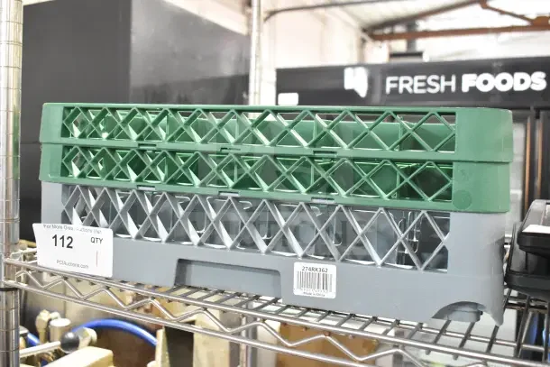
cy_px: 184
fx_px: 550
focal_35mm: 36
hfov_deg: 53.1
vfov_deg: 36.9
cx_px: 275
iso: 6400
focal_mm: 24
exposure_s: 1/125
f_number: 5.6
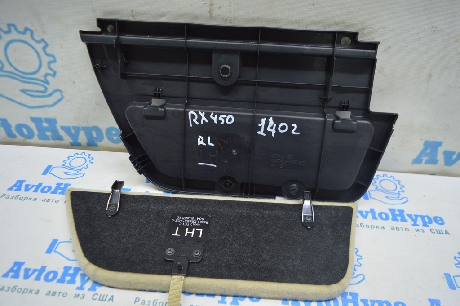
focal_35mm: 27
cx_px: 230
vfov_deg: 47.9
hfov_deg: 67.4
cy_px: 153
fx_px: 345
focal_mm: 18
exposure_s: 1/40
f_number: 3.5
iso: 400
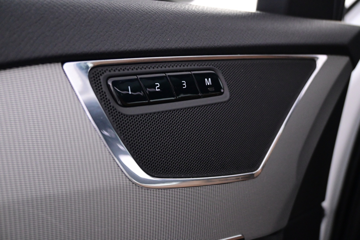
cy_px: 120
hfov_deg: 56.1
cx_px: 180
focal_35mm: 34
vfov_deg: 39.1
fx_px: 337
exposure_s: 1/40
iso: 2800
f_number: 4
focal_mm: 22.5
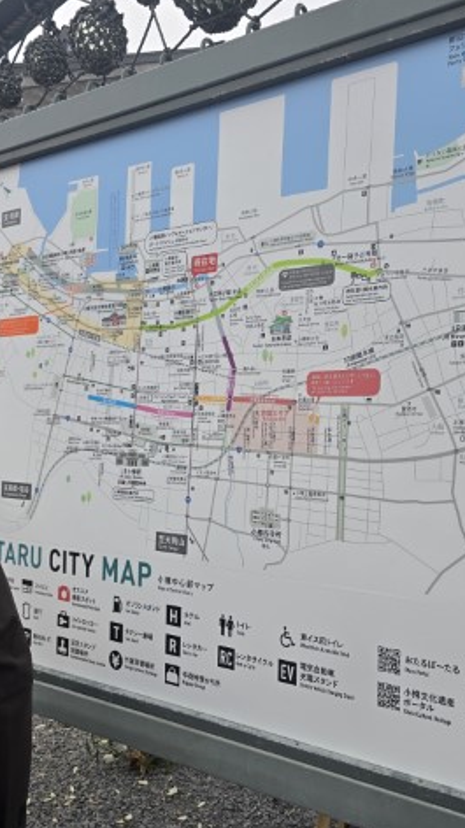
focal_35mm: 34
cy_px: 414
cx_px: 277
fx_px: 746
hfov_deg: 34.5
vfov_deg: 58.0
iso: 16
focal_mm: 6.3
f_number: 1.7
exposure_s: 1/100
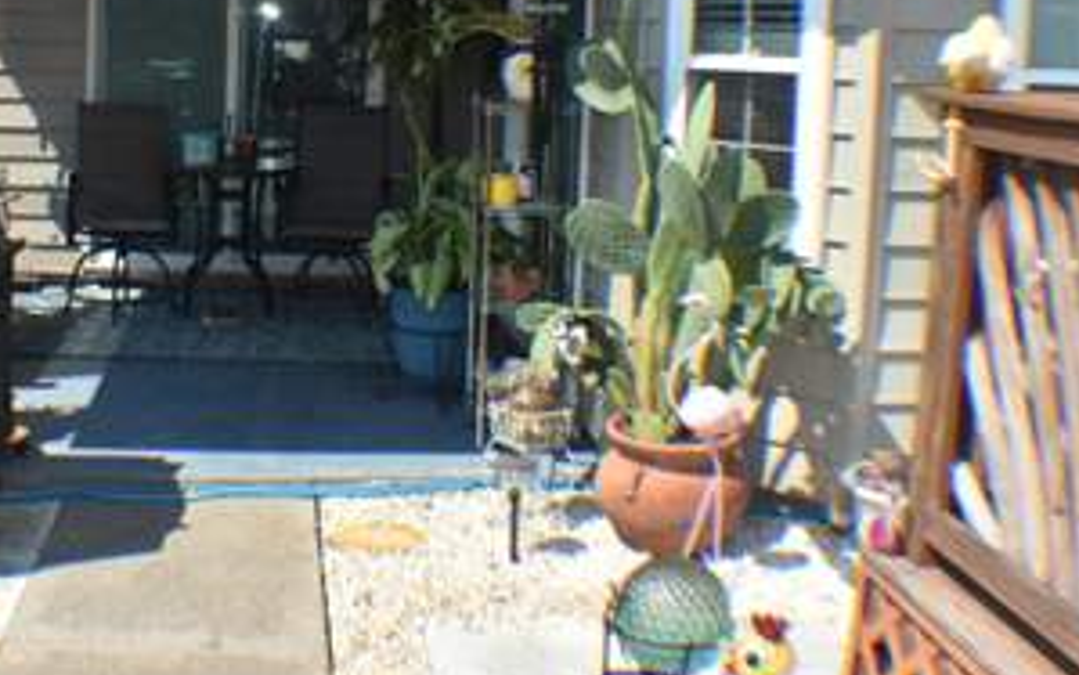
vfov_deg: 23.6
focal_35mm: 54
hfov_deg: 36.6
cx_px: 256
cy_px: 116
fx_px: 1588
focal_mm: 22
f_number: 9
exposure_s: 1/200
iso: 100
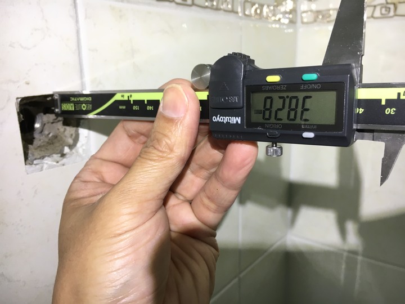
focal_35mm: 29
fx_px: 339
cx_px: 202
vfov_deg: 48.2
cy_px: 152
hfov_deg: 61.7
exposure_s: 1/30
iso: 50
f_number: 2.2
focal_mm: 4.15
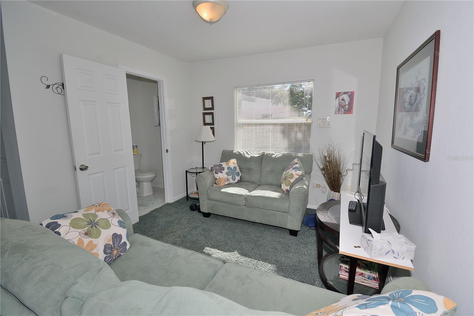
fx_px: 197
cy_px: 158
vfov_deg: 77.3
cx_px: 237
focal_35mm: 15
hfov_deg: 100.4
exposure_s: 1/200
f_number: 10
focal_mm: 10
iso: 200
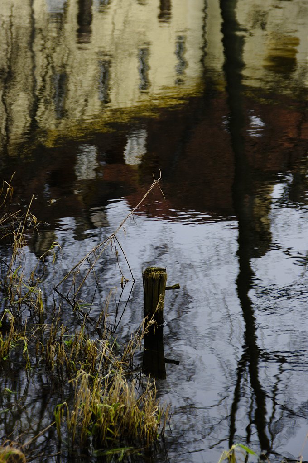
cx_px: 154
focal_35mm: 135
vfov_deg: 15.2
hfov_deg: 10.1
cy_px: 232
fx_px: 1737
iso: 400
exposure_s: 1/60
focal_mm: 90
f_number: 5.6
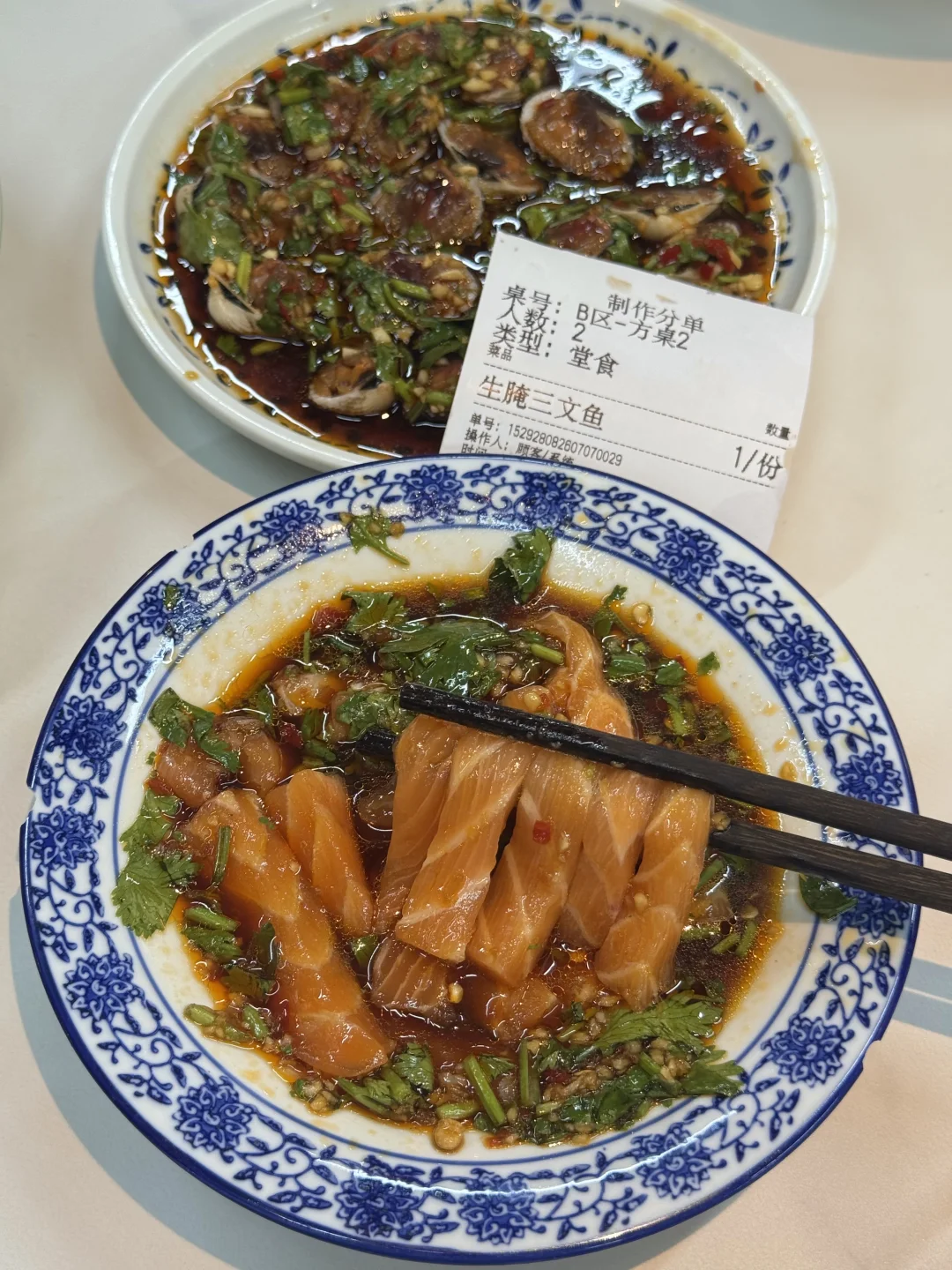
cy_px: 635
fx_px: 1760
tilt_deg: -56.0
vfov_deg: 39.7
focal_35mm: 48
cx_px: 476
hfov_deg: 30.3
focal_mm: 6.76
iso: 50
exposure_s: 1/100
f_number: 1.78
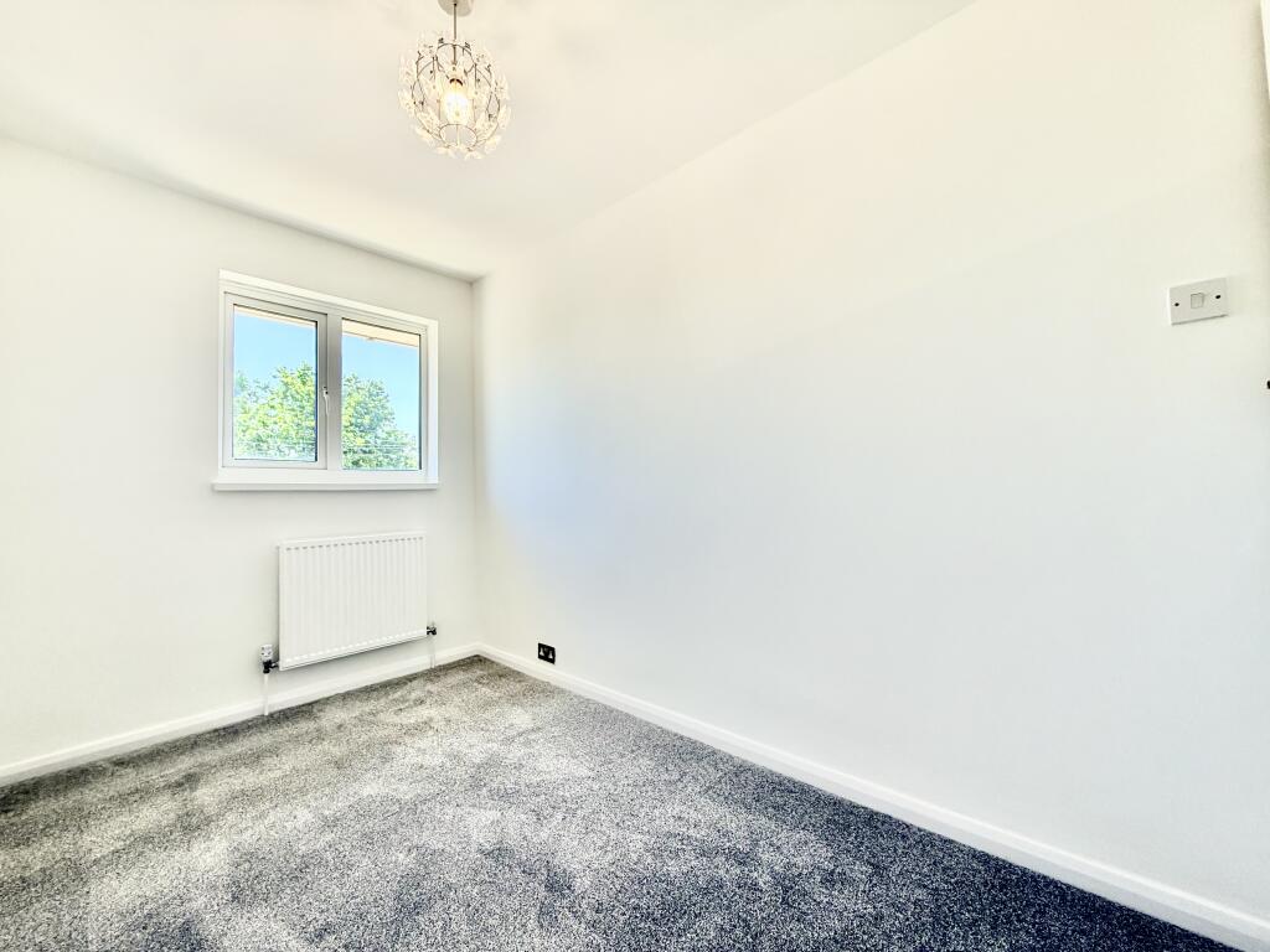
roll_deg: +1.6
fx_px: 514
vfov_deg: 85.7
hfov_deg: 102.1
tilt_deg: +2.1
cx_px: 635
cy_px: 476
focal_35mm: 14
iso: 50
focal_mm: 2.22
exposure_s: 1/131
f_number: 2.2
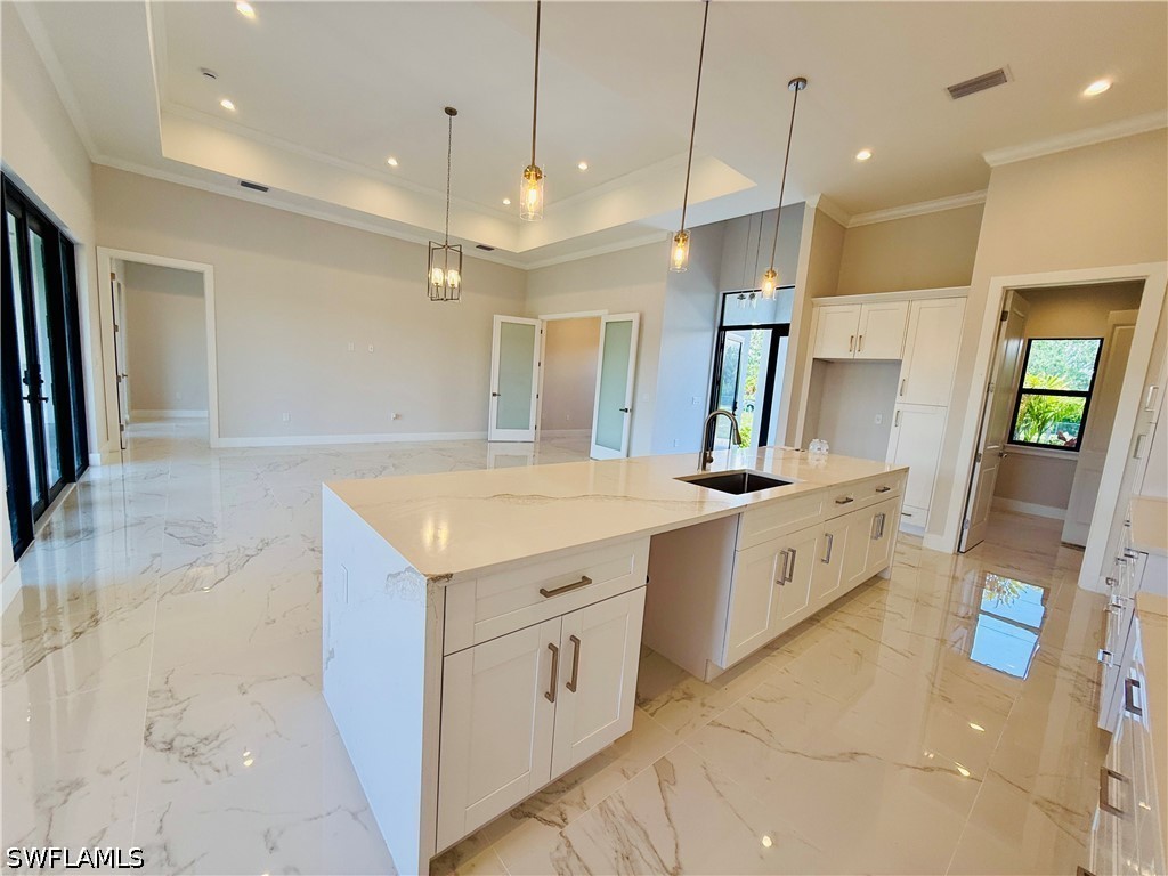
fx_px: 472
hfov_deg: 102.1
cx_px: 584
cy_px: 438
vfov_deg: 85.7
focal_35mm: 14
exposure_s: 1/120
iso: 80
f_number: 2.2
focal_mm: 2.22
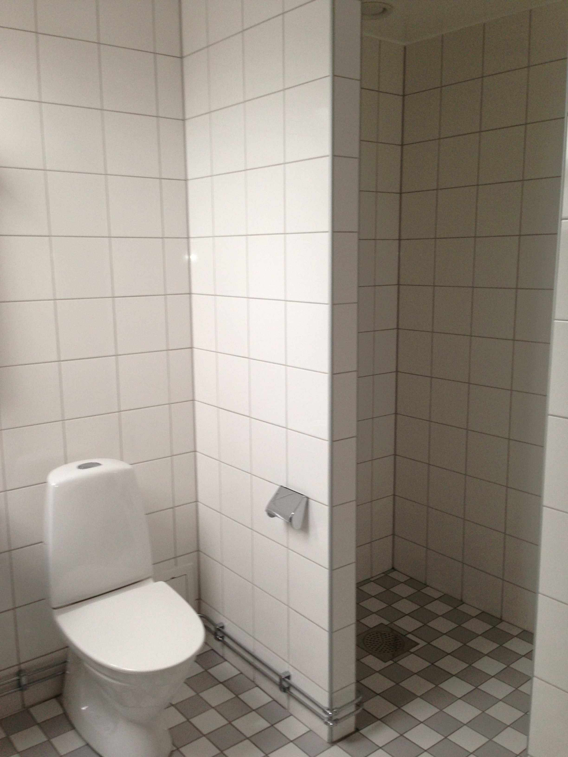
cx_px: 284
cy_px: 378
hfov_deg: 42.9
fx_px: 722
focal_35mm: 33
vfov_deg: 55.4
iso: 64
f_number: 2.4
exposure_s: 1/40
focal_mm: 4.13
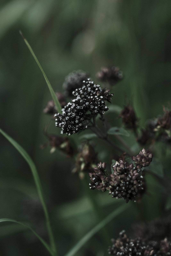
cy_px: 128
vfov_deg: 17.1
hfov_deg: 11.4
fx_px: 855
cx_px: 86
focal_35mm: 120
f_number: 4
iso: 320
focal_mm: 80
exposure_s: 1/280
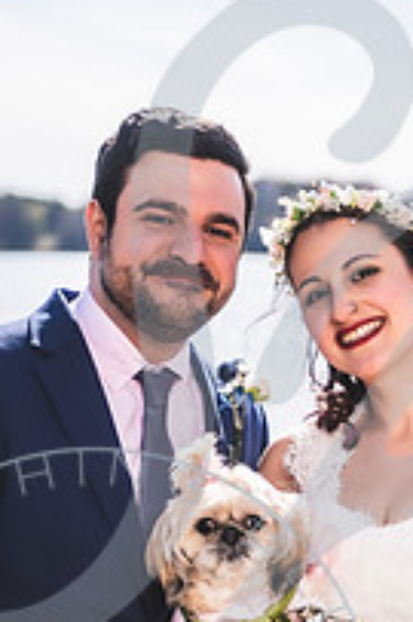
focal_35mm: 124
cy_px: 499
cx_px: 233
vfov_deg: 16.4
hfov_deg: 11.0
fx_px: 2137
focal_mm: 56
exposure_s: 1/2000
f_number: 2.8
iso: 100
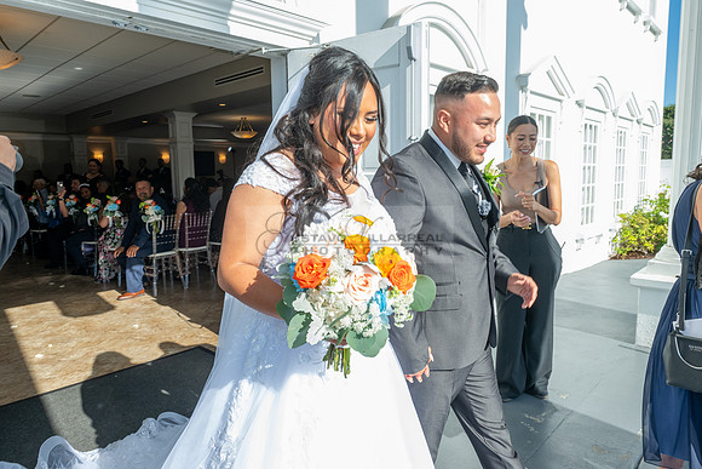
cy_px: 234
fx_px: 468
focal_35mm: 24
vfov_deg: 53.2
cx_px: 351
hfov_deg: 73.7
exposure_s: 1/200
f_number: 10
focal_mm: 24
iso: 320
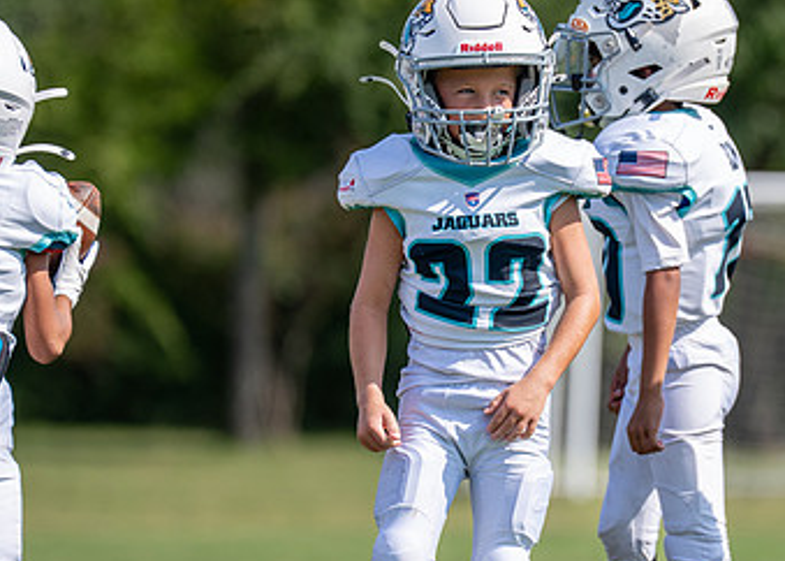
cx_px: 492
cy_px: 298
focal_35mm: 468
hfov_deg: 4.3
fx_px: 10432
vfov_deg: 3.1
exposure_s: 1/2000
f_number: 2.8
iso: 125
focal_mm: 200
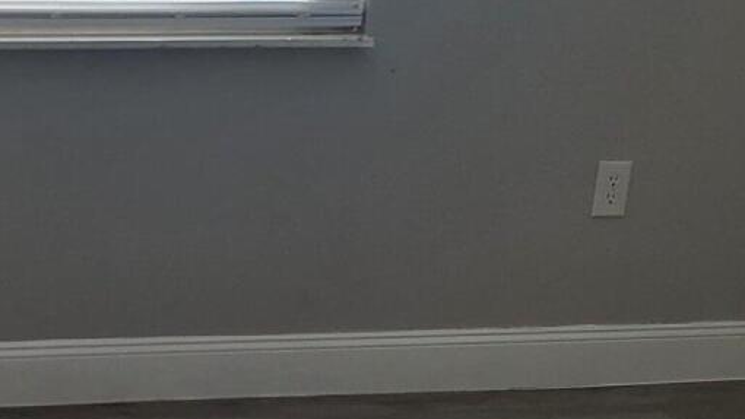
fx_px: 2193
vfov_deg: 10.9
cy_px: 242
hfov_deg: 18.5
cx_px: -74
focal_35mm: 111
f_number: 2.4
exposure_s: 1/156
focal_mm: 4.3
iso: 50
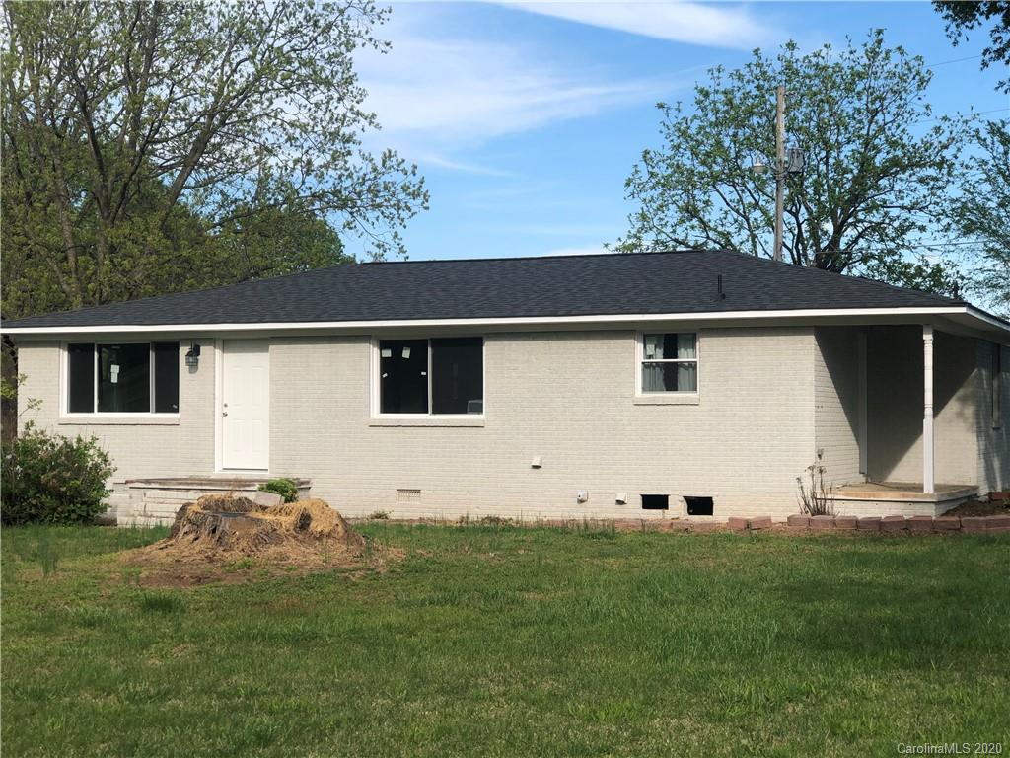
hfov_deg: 33.8
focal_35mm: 57
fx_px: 1663
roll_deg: -0.7
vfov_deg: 25.7
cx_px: 505
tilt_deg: -0.3
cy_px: 379
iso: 20
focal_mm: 6.6
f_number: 2.8
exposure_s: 1/516
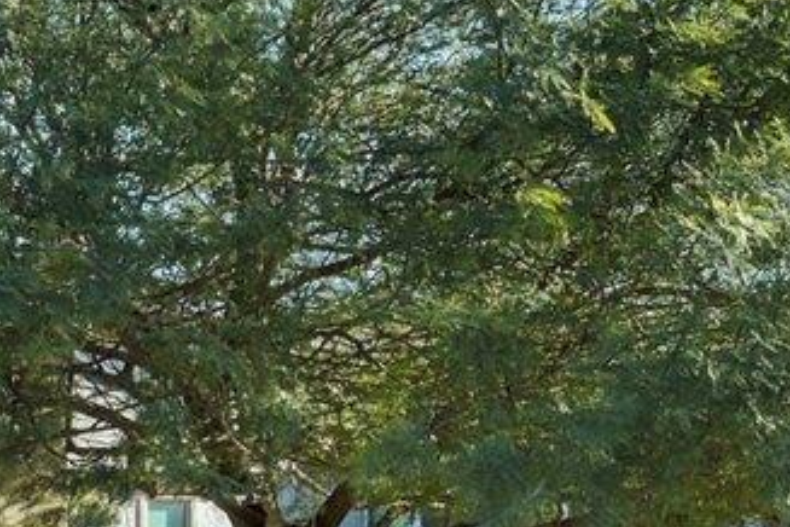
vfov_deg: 7.2
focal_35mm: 188
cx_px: -1394
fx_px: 4125
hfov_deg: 9.2
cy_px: 632
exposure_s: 1/320
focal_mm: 30
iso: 100
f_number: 8
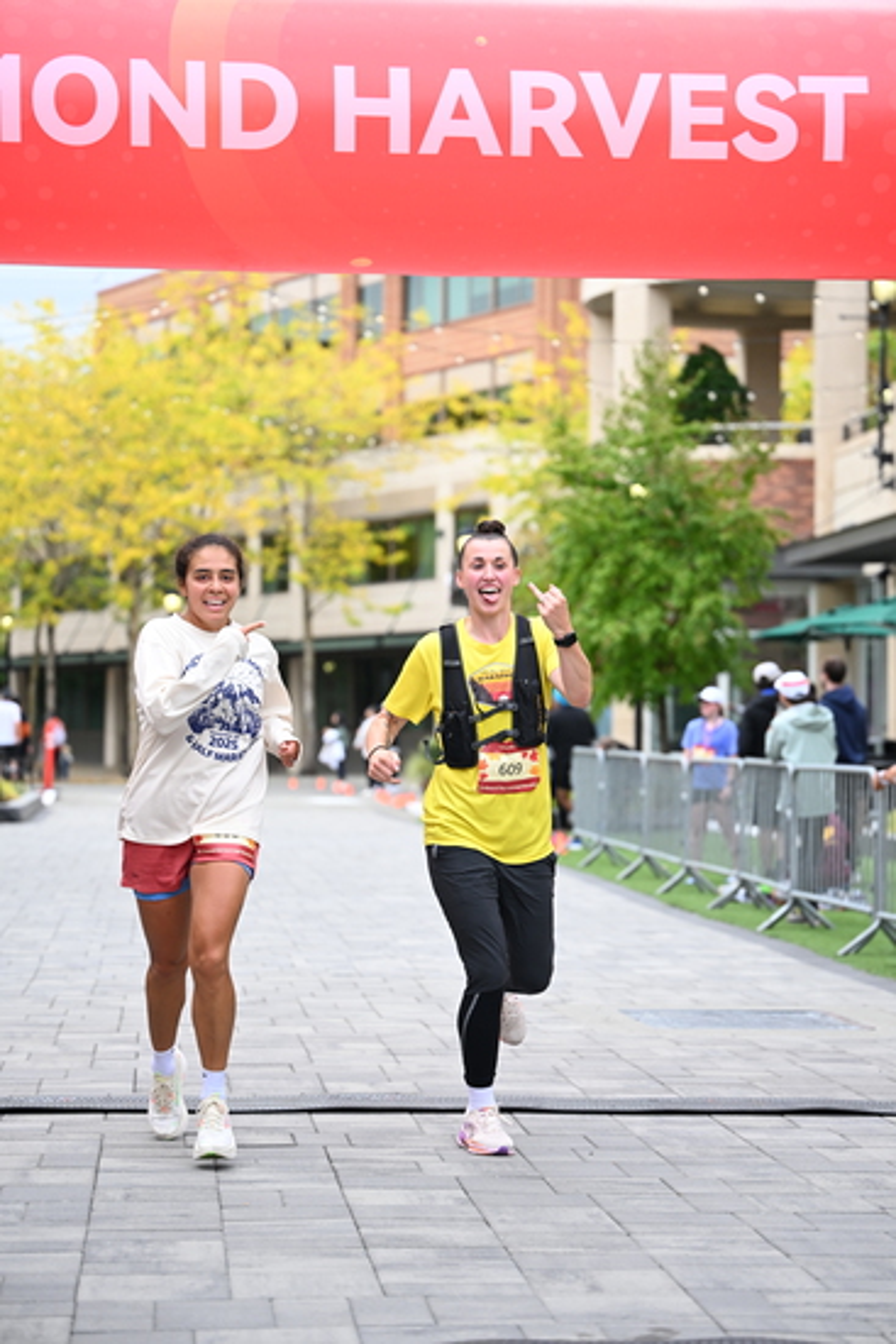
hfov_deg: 16.3
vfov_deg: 24.2
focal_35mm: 84
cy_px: 672
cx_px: 448
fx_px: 3134
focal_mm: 84
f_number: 2.8
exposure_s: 1/2000
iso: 640
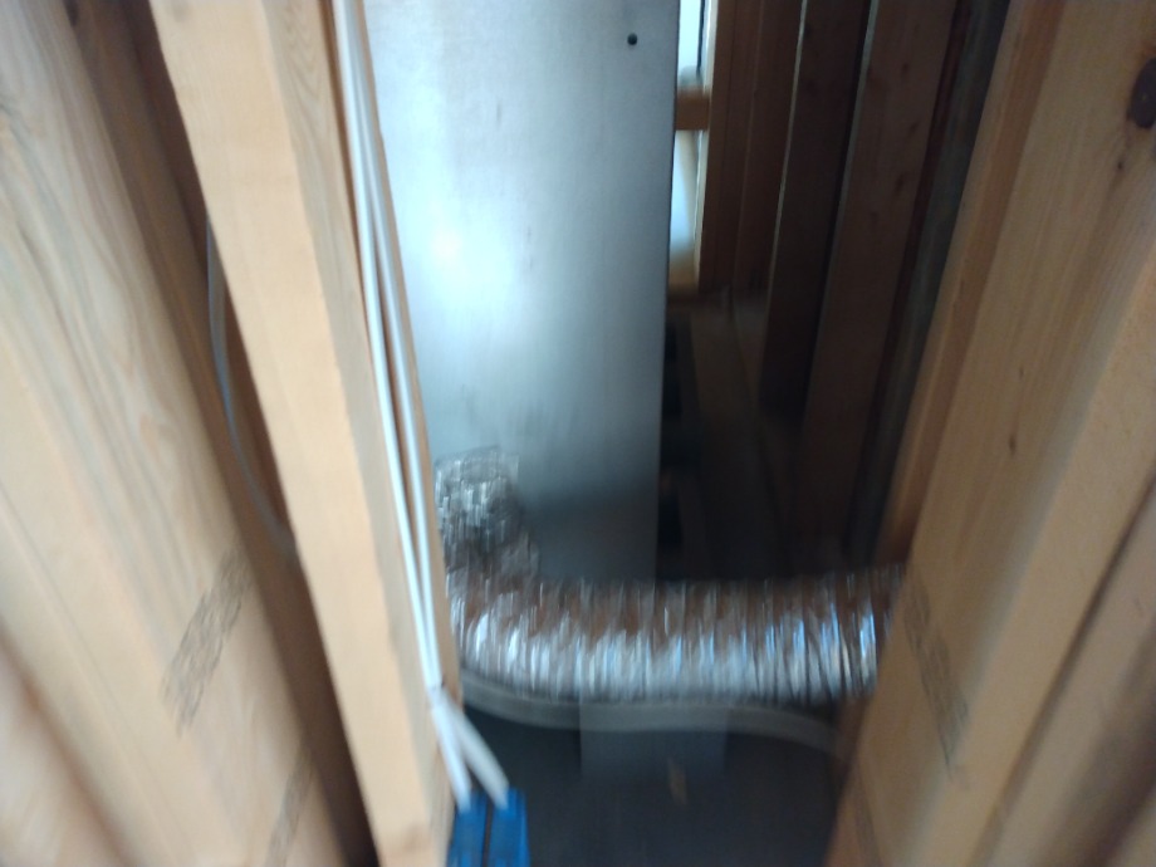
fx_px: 668
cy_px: 434
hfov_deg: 81.7
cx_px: 578
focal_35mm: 20
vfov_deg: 66.0
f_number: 2
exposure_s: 1/30
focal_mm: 3.54
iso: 322
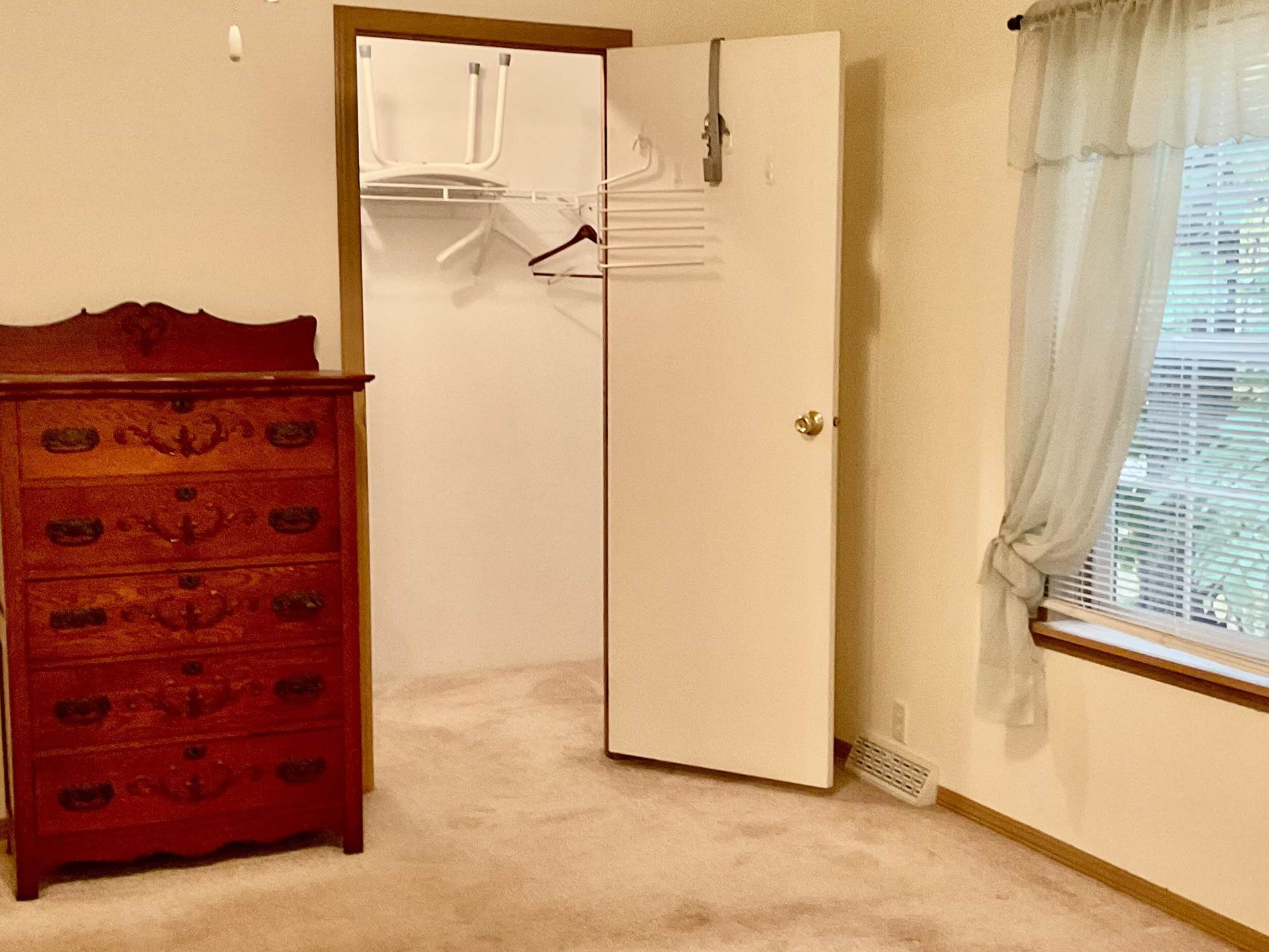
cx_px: 717
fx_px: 1723
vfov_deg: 30.9
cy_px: 520
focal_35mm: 47
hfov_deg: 40.4
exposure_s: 1/60
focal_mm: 3
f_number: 1.8
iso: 250
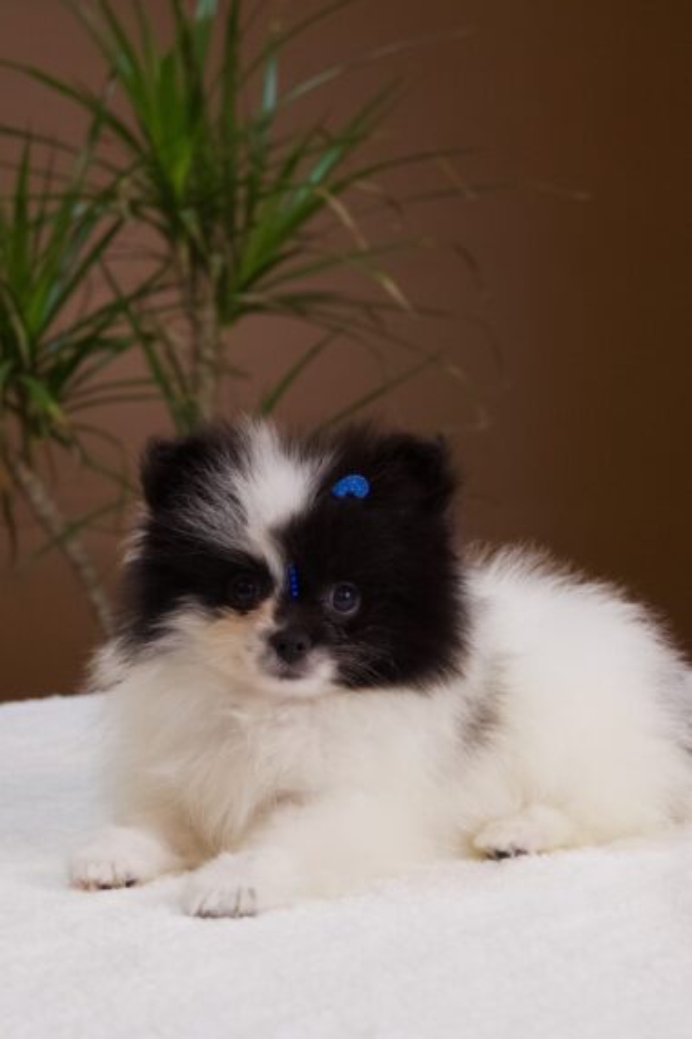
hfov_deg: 29.4
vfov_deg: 43.0
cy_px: 520
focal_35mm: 46
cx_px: 346
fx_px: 1319
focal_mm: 30.5
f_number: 4.8
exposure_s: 1/160
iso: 2000
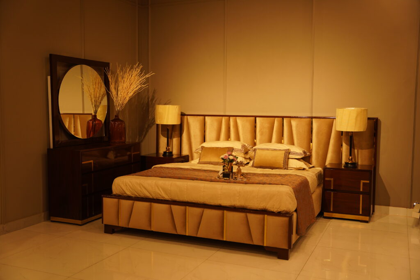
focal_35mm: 37
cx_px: 210
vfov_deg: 35.7
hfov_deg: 51.5
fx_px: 435
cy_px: 140
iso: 640
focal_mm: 37.3
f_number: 2.8
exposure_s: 1/160
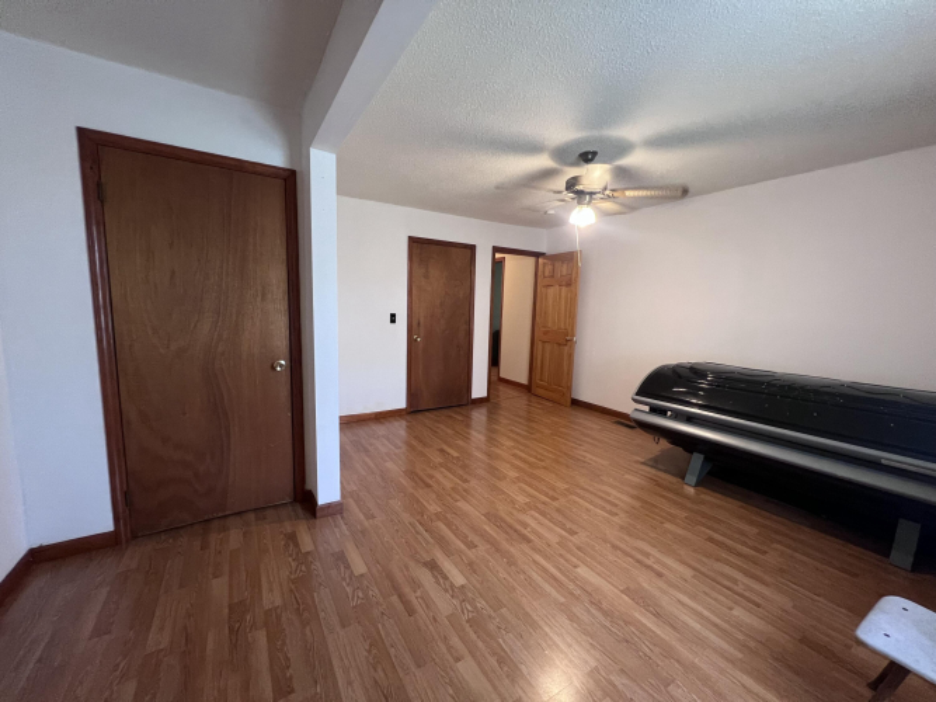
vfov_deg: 89.9
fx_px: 351
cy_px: 351
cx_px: 468
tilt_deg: -7.3
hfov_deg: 106.2
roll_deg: -2.0
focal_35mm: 13
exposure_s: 1/60
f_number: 1.8
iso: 400
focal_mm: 1.57
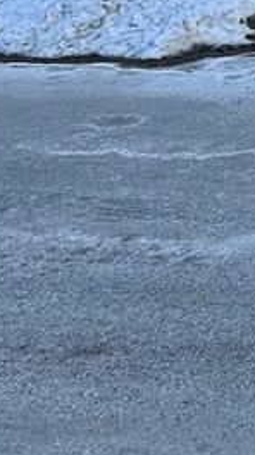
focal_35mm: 79
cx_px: 555
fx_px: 952
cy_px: -104
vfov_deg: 24.2
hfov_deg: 12.8
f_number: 2.2
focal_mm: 2.22
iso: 40
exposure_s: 1/399
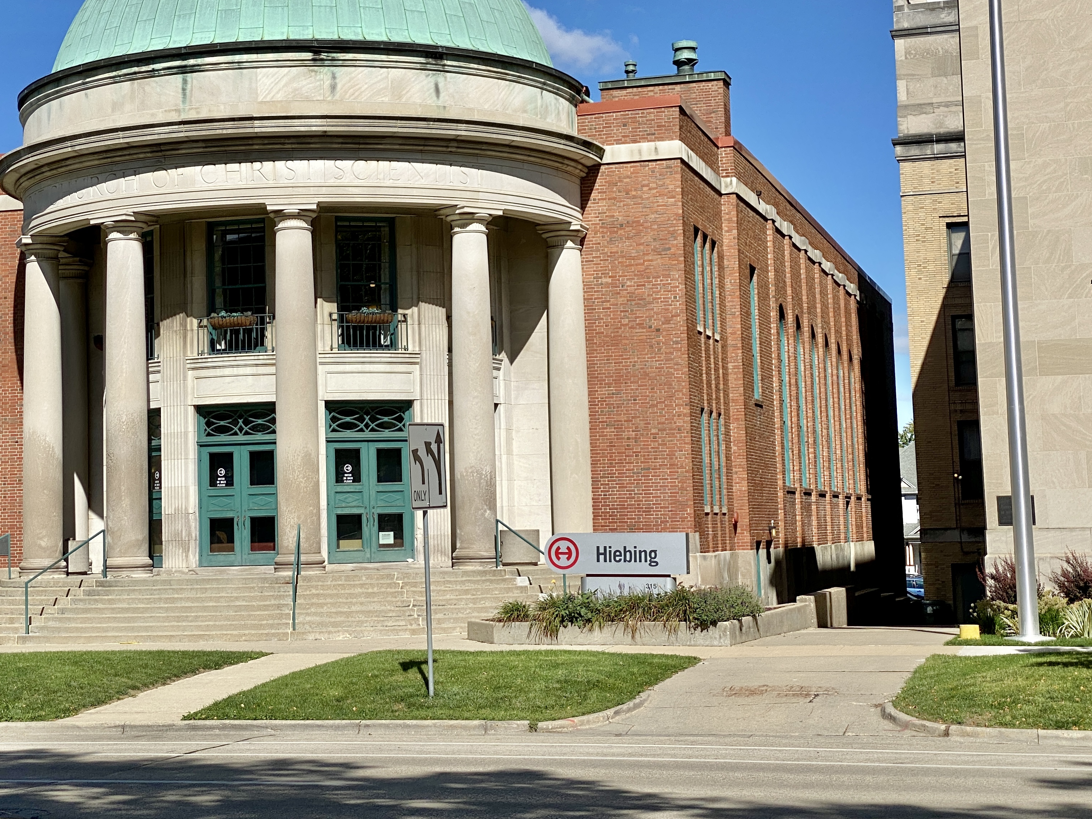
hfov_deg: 28.0
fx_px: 2177
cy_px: 299
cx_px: 398
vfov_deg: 21.3
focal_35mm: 69
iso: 20
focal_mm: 6
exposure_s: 1/1996
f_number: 2
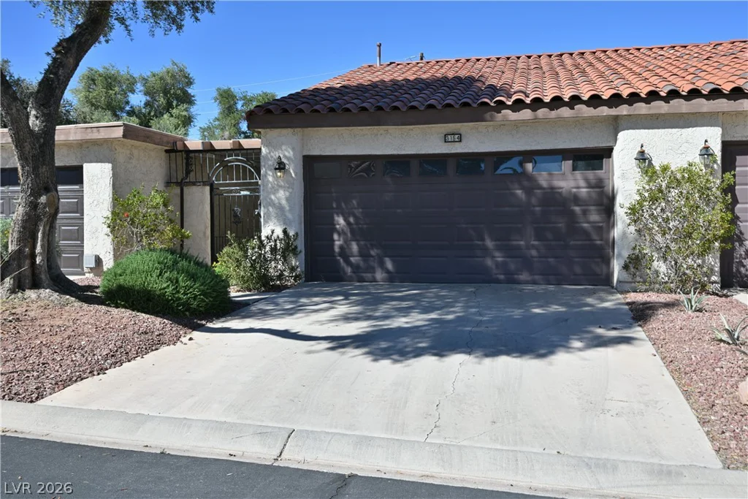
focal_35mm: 30
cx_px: 374
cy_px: 250
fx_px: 623
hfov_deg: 61.9
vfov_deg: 43.6
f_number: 16
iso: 100
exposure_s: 1/60
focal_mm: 30
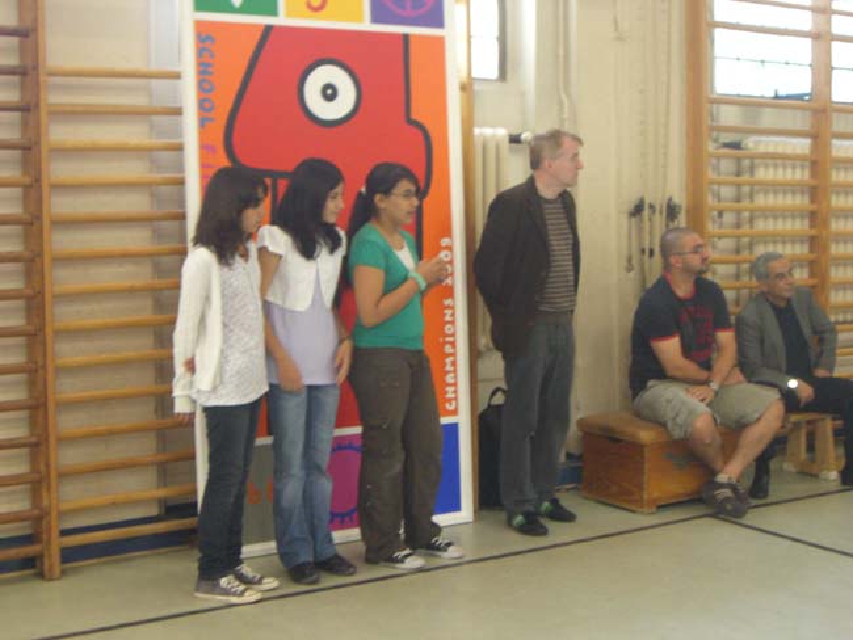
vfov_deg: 26.6
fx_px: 1356
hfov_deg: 34.9
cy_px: 320
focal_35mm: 55
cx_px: 426
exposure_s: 1/20
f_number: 3.3
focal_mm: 9
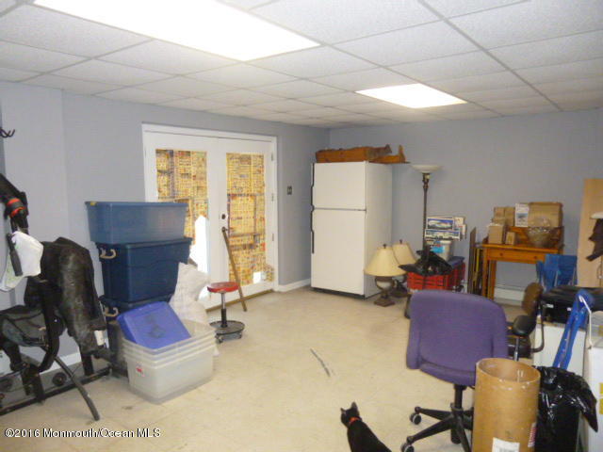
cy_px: 226
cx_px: 302
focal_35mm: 25
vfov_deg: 54.9
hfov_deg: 69.4
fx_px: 435
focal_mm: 4.5
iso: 640
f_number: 3.1
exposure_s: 1/60
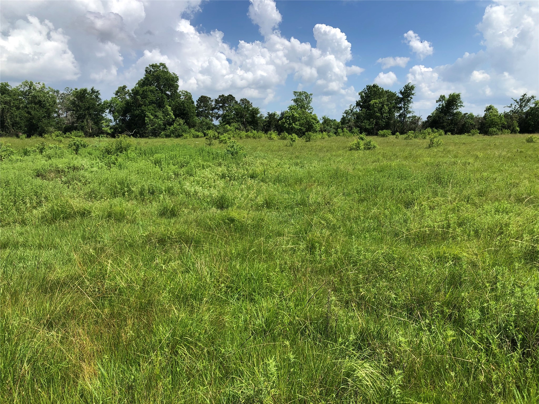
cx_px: 270
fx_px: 436
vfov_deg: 49.7
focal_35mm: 28
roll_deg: -0.4
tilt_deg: -9.3
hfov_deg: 63.4
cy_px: 202
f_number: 1.8
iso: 20
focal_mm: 4
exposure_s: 1/2088
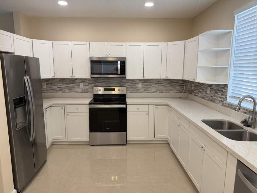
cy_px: 96
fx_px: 178
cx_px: 128
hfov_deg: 71.6
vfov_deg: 56.8
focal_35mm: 24
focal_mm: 6.76
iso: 100
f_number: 1.78
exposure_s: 1/120
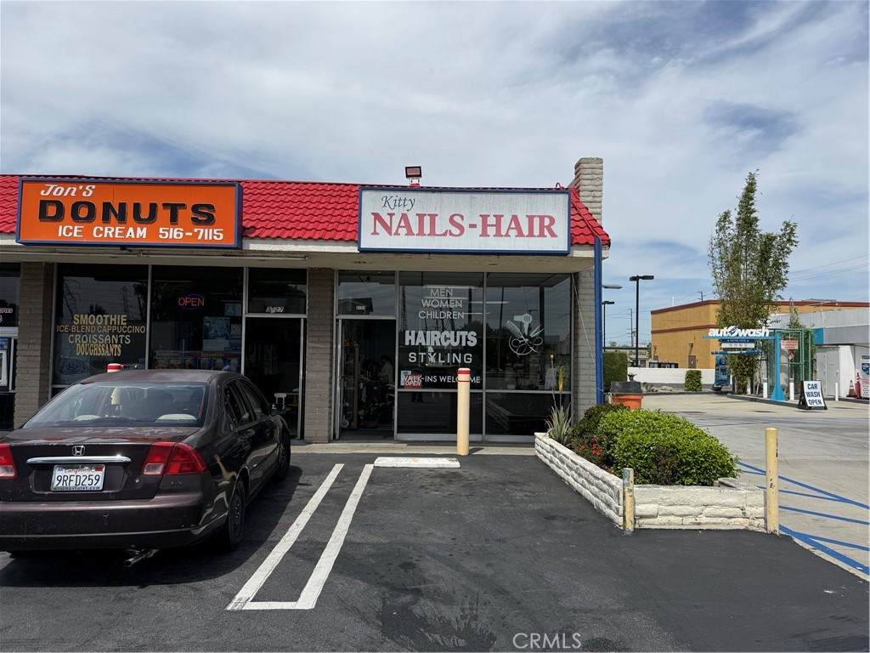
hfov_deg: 71.6
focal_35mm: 24
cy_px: 326
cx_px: 435
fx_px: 603
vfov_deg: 56.8
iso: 80
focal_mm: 6.76
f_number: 1.78
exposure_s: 1/6711
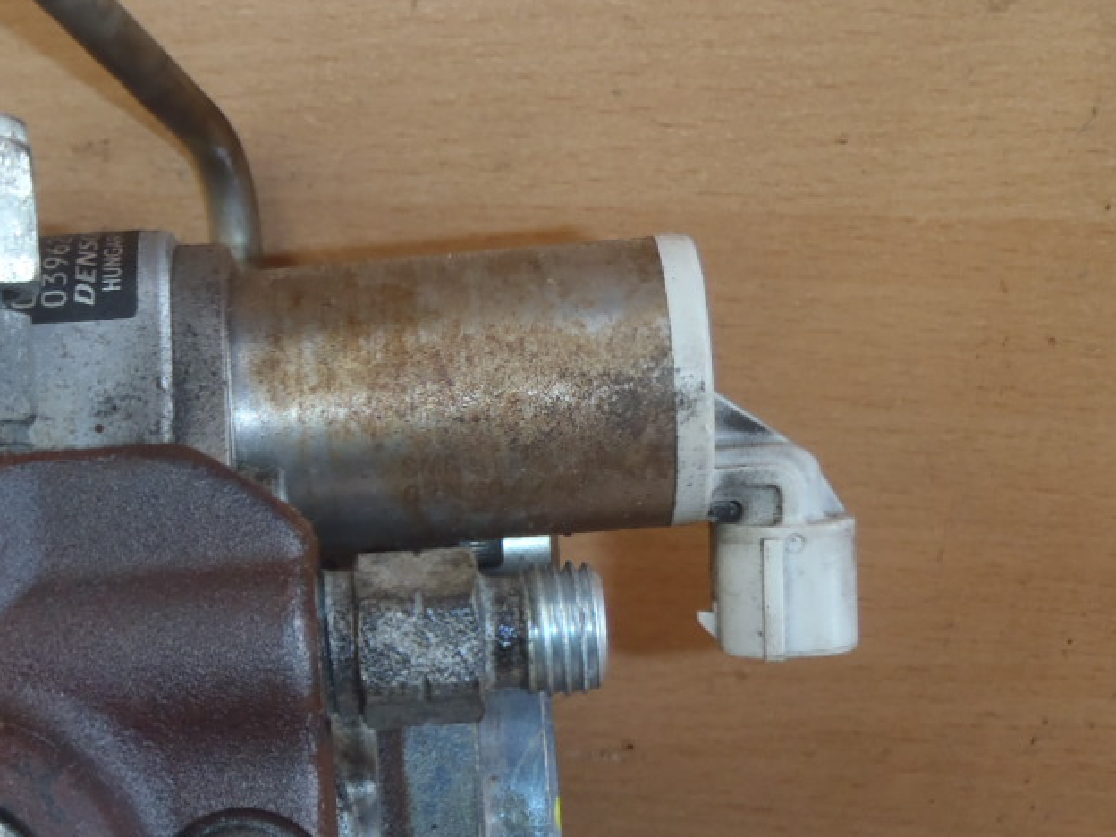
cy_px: 708
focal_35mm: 78
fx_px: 2515
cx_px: 61
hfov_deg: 24.1
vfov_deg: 18.7
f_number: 4.6
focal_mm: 6.83
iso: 100
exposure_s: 1/40
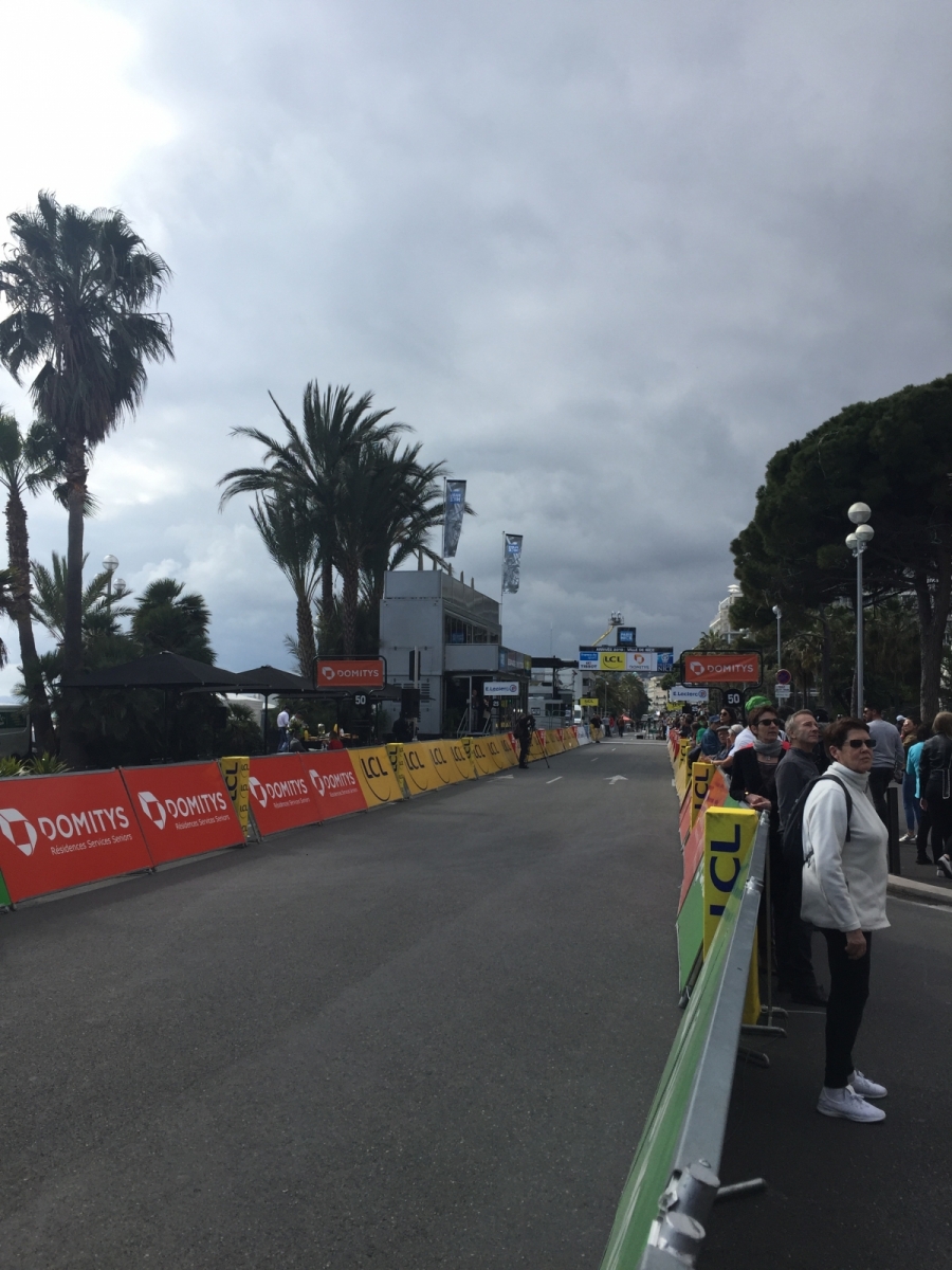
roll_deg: -1.9
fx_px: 1063
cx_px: 476
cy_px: 635
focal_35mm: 29
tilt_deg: +5.5
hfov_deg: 48.2
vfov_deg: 61.7
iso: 32
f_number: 2.2
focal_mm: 4.15
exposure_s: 1/2326
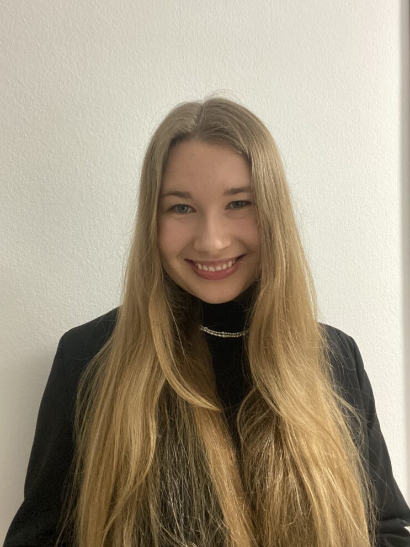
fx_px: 490
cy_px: 265
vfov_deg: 58.3
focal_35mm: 31
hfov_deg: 45.4
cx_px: 204
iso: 640
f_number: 2.2
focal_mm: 2.71
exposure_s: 1/25
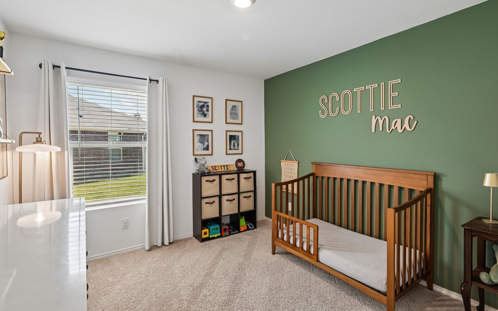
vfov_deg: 67.8
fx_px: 231
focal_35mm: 17
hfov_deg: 94.3
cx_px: 254
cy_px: 139
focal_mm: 16
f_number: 8
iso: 400
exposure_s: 1/40
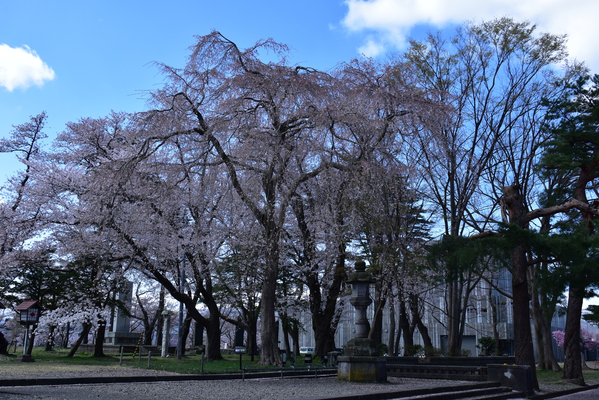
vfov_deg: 36.9
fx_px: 599
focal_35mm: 36
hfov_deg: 53.1
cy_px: 200
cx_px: 300
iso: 200
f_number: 7.1
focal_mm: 24
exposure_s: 1/320
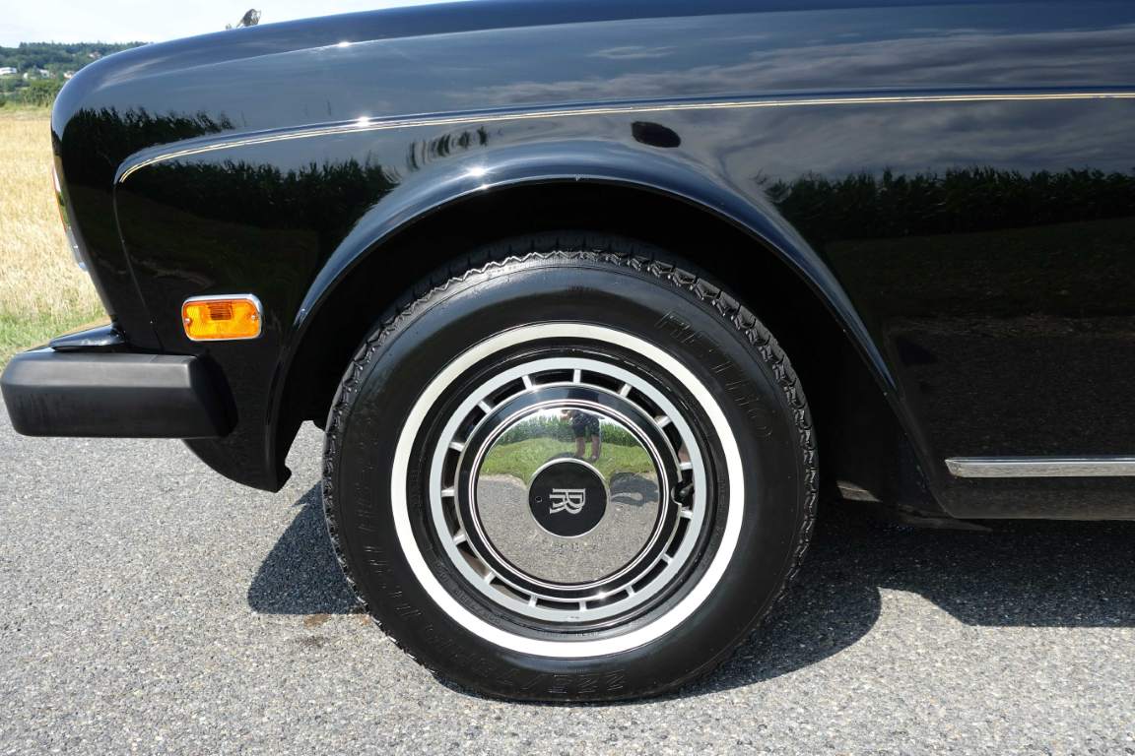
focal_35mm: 31
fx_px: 977
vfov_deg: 42.3
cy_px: 378
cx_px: 568
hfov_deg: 60.3
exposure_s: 1/500
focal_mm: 11.45
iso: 125
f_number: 4
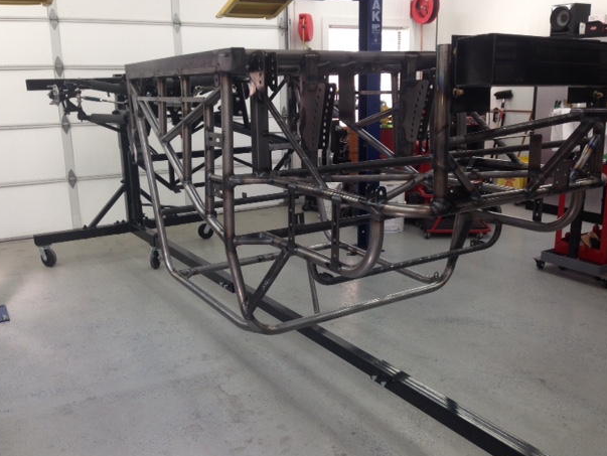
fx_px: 614
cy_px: 230
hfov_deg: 52.6
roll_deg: +1.8
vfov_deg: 40.7
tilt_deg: -12.8
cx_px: 291
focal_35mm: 35
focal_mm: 4.12
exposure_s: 1/61
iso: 50
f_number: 2.4
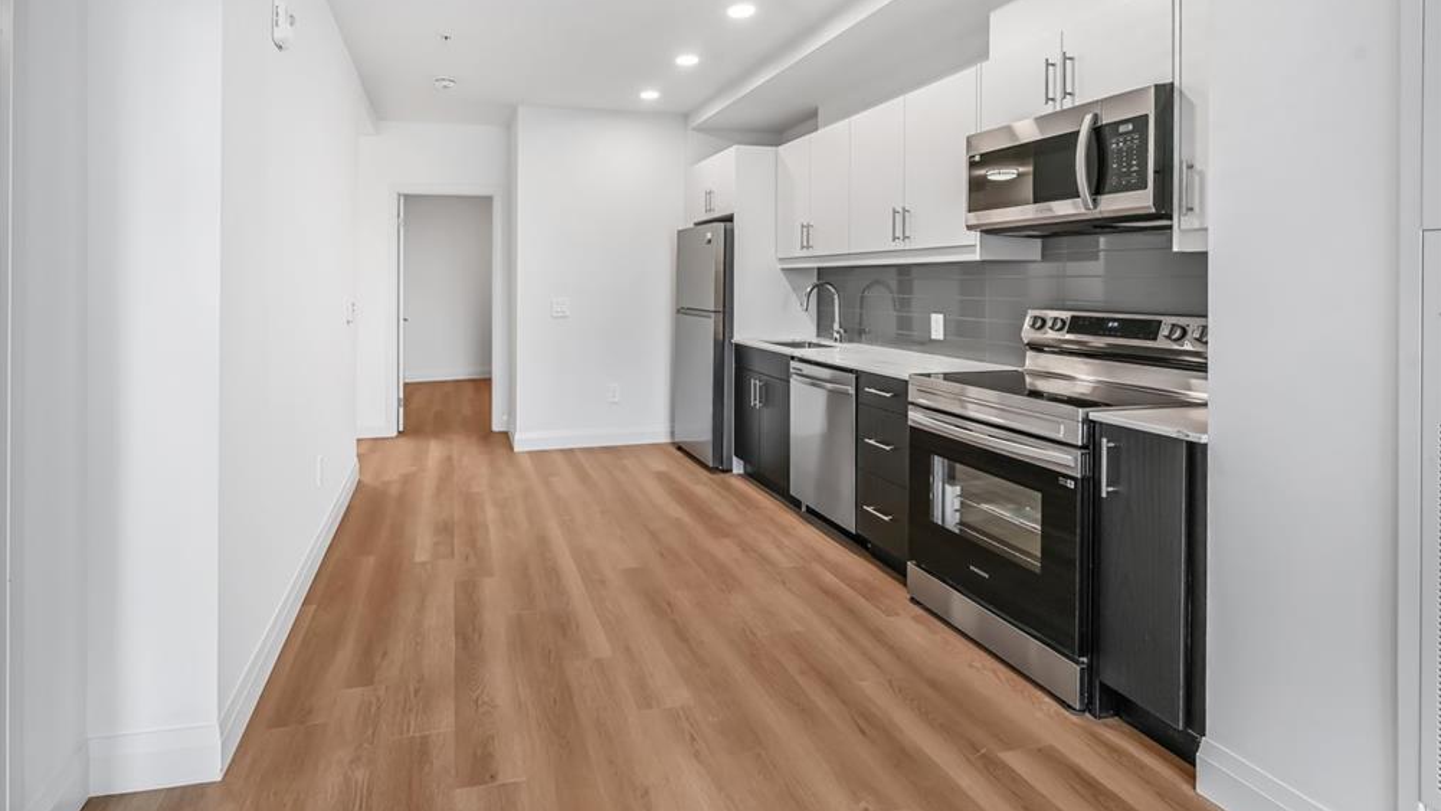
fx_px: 573
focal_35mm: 15
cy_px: 347
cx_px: 710
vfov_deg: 70.2
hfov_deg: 103.0
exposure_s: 1/5
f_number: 8
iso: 100
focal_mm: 14
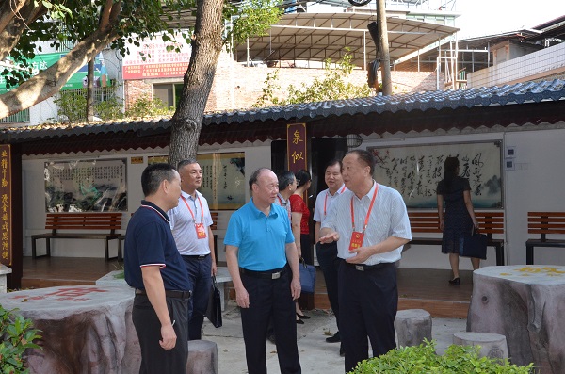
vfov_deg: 34.0
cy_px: 187
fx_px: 611
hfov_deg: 49.7
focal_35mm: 39
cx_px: 282
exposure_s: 1/250
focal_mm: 26
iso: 1600
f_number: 10
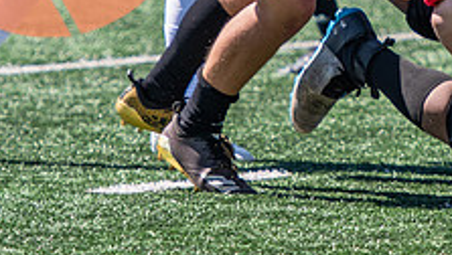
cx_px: 429
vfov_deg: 1.3
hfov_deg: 2.2
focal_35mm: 959
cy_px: -163
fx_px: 11506
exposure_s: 1/1600
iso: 160
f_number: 2.8
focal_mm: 170
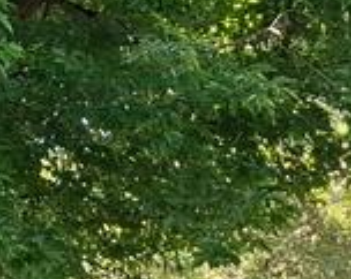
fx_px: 1638
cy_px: 353
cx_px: -477
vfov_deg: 9.6
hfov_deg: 10.6
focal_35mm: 158
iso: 50
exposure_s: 1/275
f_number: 1.8
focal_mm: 5.54
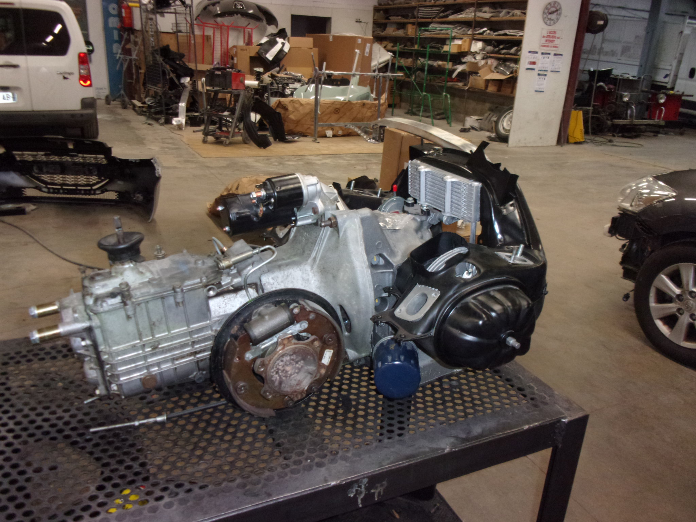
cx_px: 348
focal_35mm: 28
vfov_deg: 49.7
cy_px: 261
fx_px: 563
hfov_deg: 63.4
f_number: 3.9
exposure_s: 1/34
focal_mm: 5.1
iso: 320
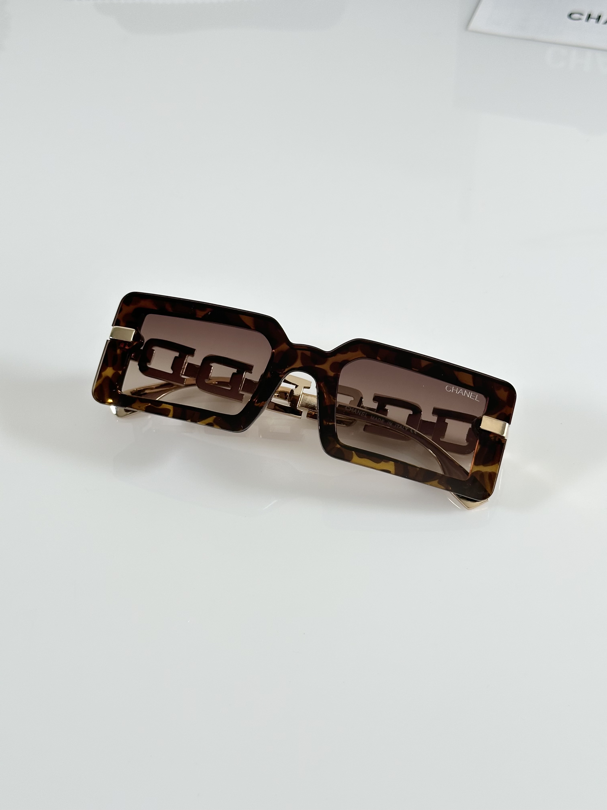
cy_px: 405
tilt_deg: -47.5
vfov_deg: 39.7
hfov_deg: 30.3
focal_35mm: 48
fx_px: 1122
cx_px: 304
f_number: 1.78
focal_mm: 6.86
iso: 64
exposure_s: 1/100
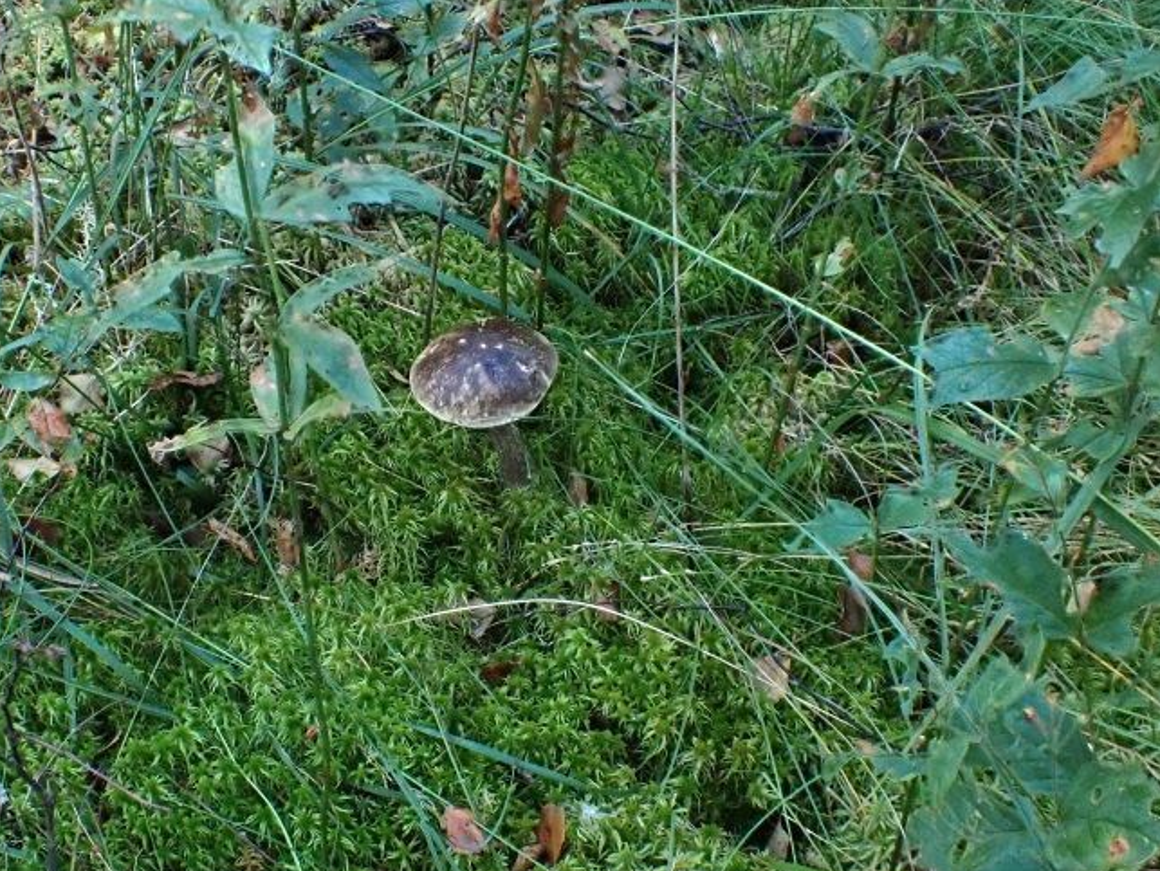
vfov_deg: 40.7
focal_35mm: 35
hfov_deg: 52.4
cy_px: 448
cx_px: 487
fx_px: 1174
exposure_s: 1/125
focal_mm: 5.4
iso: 800
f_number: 3.2
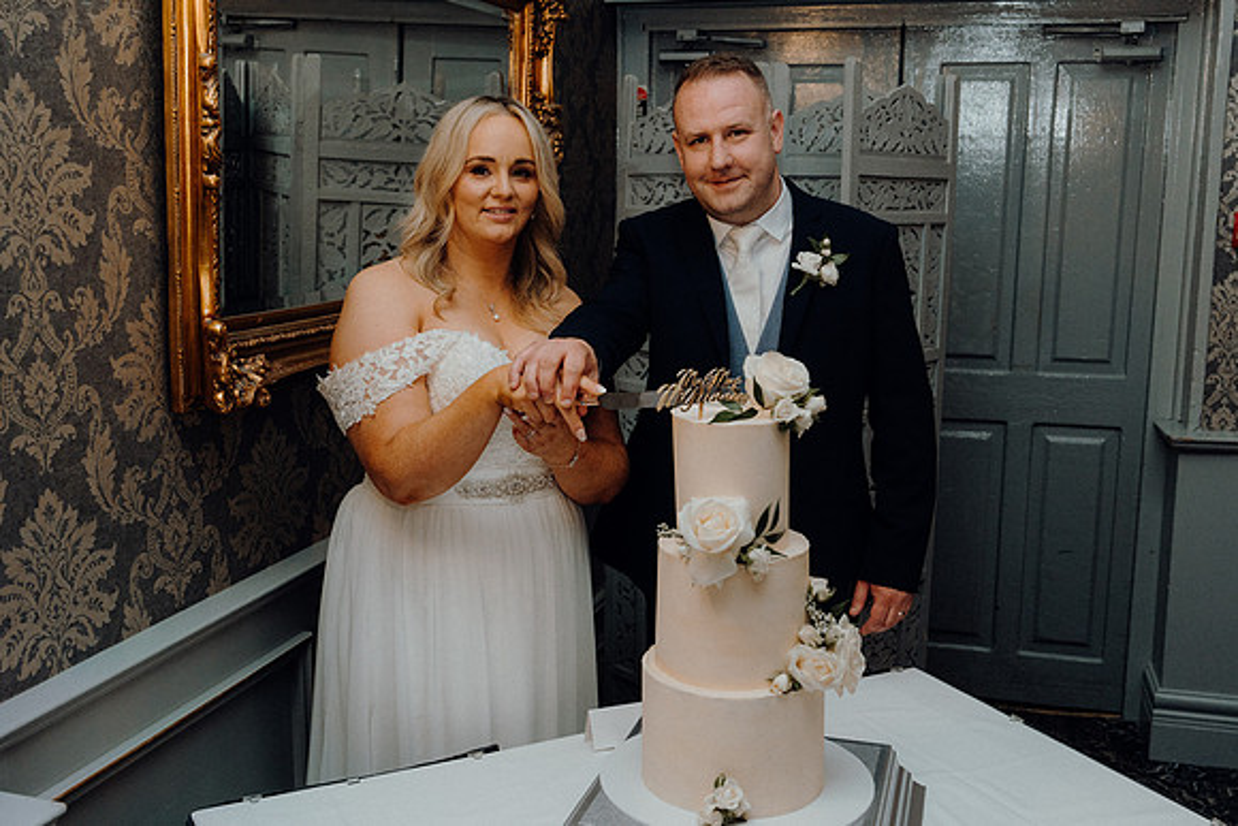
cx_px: 619
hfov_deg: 50.7
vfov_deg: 35.1
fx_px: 1307
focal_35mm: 38
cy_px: 413
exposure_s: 1/160
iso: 2500
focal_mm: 38
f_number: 5
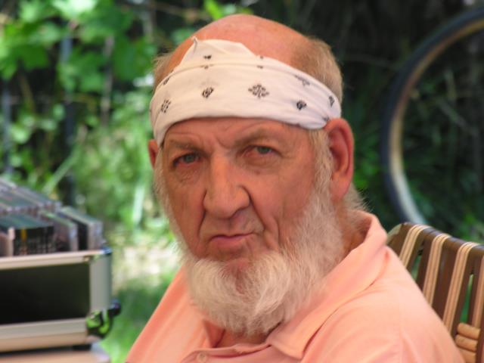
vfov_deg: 4.2
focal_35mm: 350
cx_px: 242
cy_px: 182
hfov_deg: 5.7
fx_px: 4894
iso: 50
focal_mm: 89
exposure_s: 1/70.1
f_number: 5.2
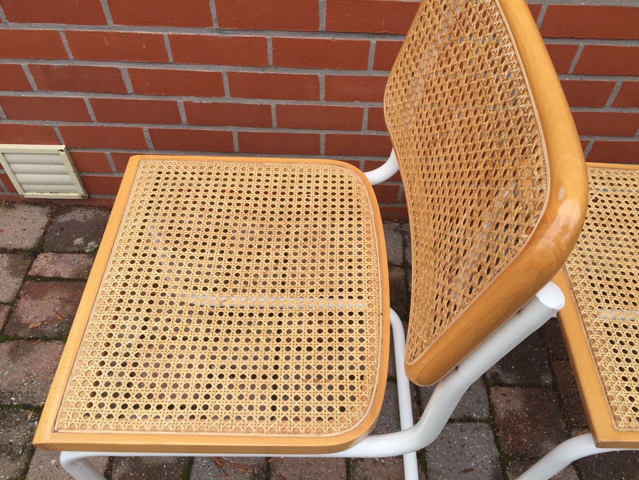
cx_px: 320
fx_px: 535
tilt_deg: -50.8
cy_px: 240
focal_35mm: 29
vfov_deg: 48.2
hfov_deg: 61.7
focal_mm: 4.15
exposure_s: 1/319
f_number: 2.2
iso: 32
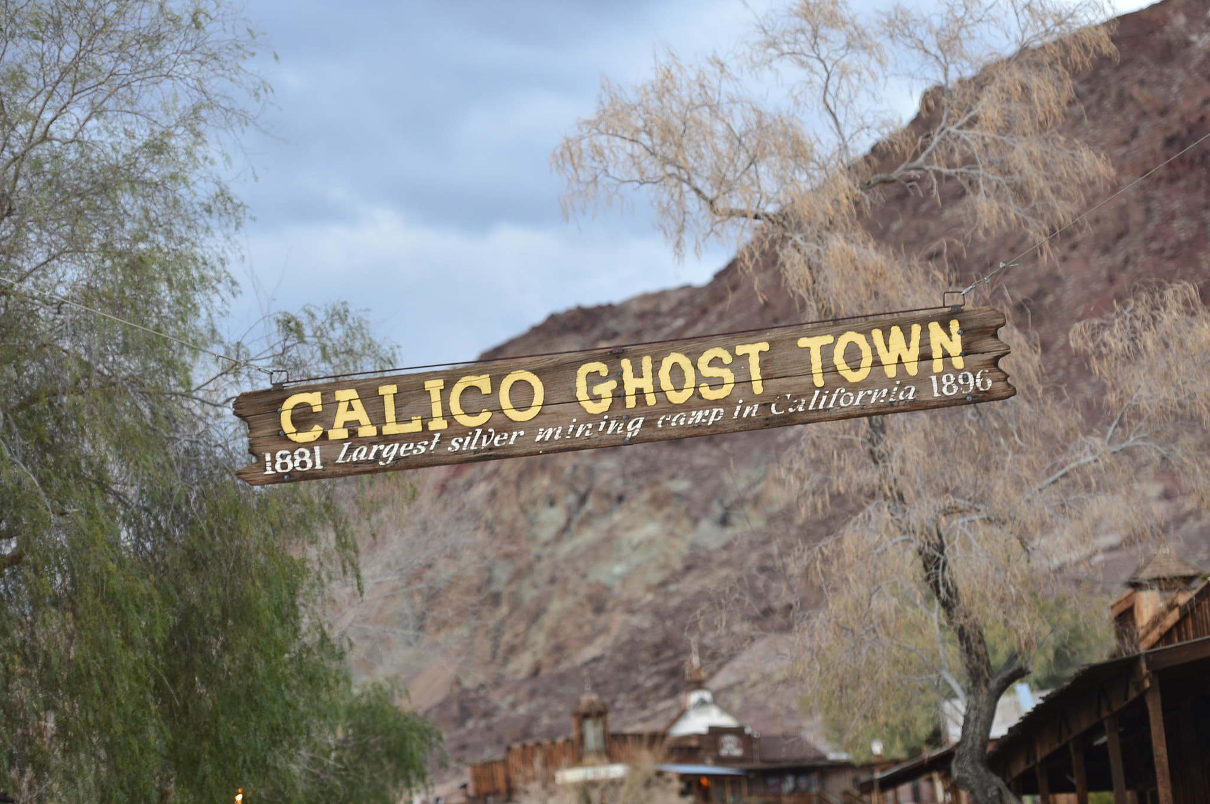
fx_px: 3760
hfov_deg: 18.3
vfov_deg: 12.2
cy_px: 402
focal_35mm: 112
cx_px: 605
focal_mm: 112
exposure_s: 1/40
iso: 640
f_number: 2.8
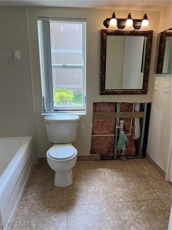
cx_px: 86
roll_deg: -0.6
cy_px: 115
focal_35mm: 26
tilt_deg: -14.6
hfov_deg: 53.1
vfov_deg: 67.3
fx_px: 172
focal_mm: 5.7
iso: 40
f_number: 1.5
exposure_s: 1/238
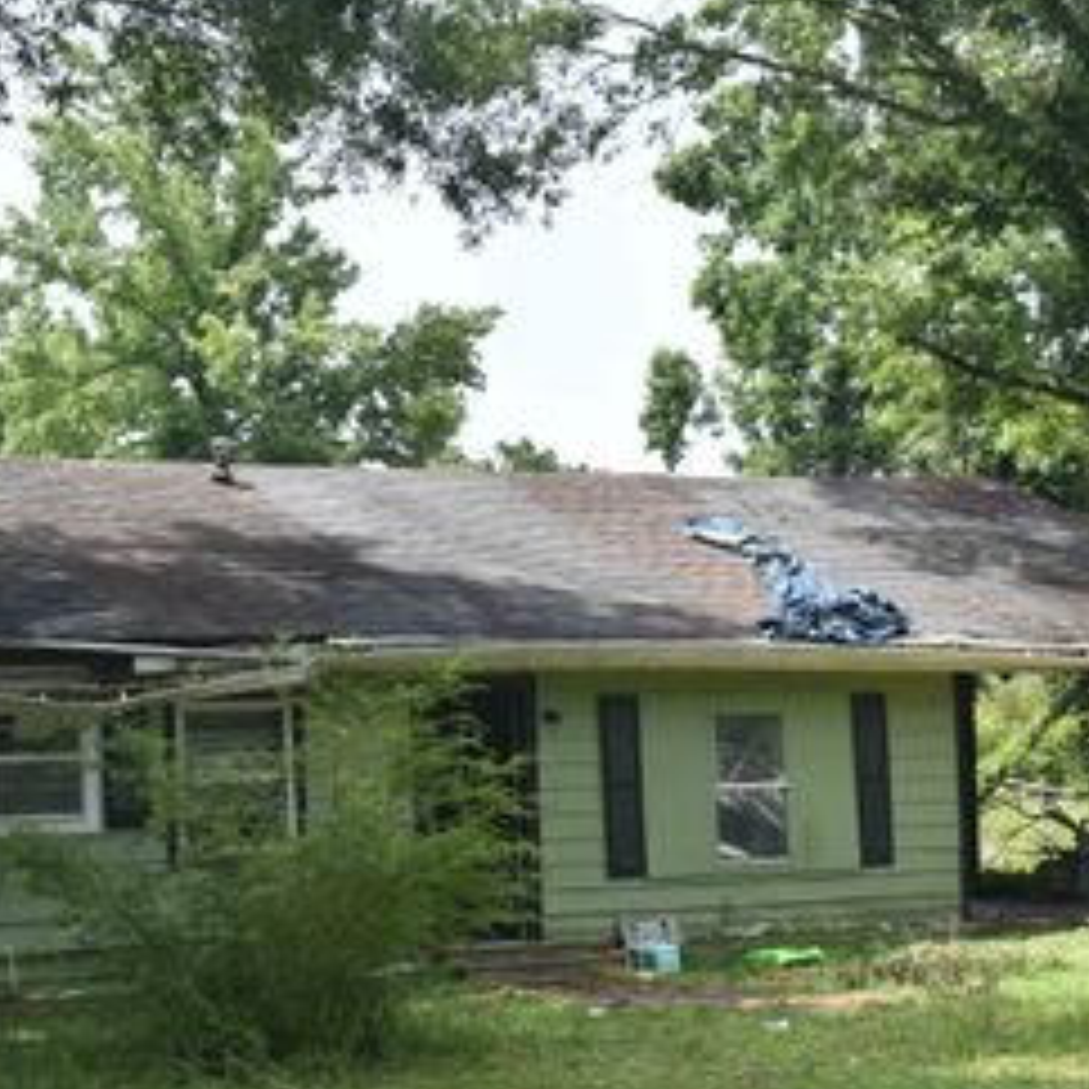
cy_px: 686
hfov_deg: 26.1
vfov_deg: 26.1
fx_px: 2345
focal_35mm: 66
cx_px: 428
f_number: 6.3
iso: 100
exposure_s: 1/160
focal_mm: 25
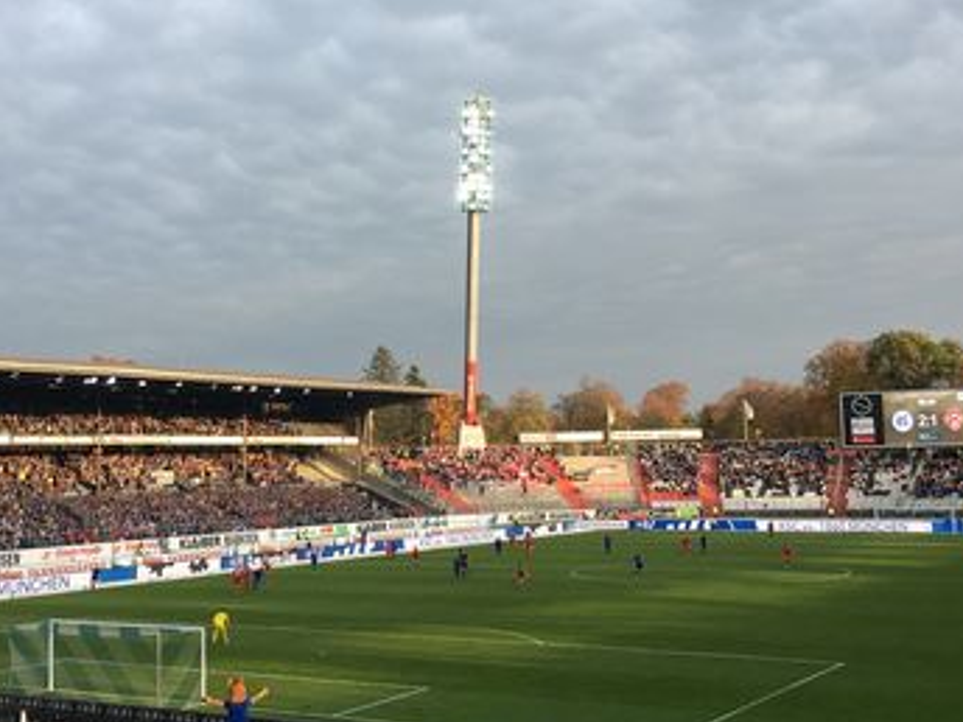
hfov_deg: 39.6
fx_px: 1335
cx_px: 459
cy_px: 318
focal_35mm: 48
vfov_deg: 30.2
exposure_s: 1/295
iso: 25
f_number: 2.2
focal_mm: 4.15
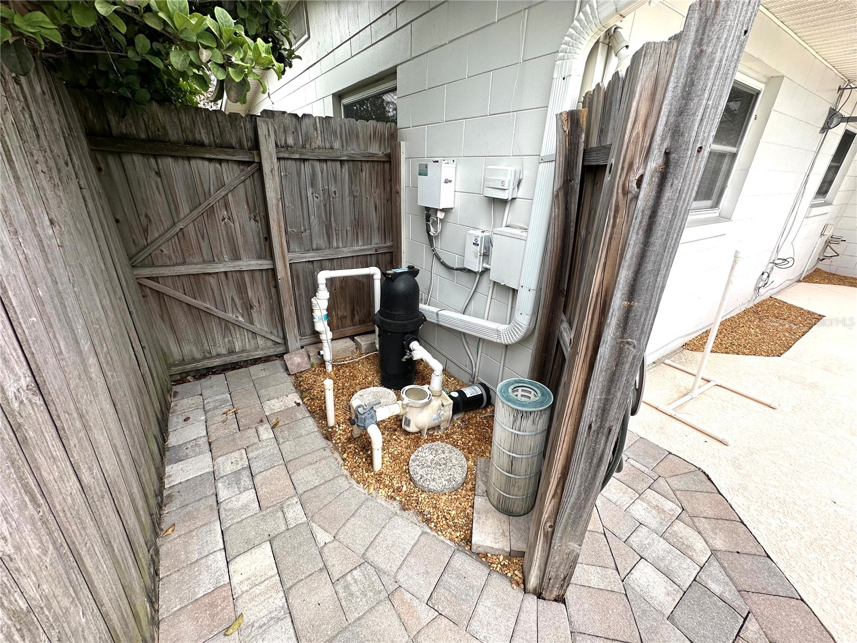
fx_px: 347
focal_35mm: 14
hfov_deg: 102.1
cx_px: 428
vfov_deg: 85.7
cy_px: 322
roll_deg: -1.6
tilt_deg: -22.8
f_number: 2.2
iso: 40
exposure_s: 1/255
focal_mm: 2.22
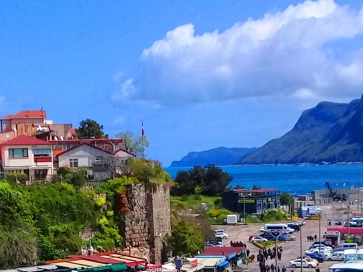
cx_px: 137
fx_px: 839
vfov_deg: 18.1
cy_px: 250
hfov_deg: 24.4
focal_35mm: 80
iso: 50
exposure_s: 1/1969
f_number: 2.2
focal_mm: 3.3
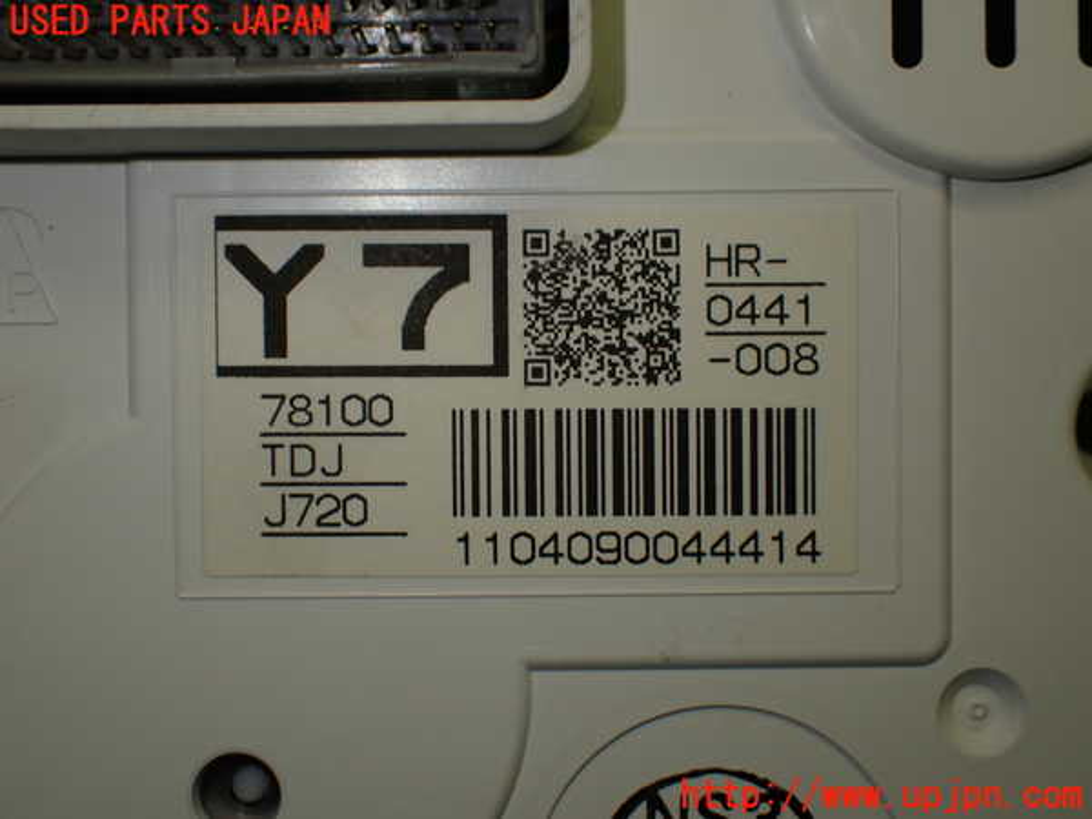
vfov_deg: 29.1
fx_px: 1577
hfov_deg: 38.2
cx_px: 546
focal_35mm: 50
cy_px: 410
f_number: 3.2
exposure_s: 1/200
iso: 125
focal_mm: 9.01
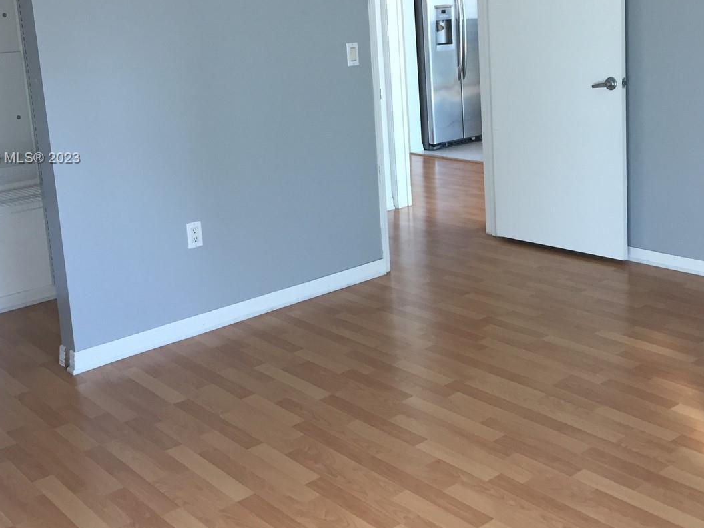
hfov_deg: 42.9
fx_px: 895
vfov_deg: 32.5
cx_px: 400
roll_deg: +4.0
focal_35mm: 44
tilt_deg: -10.1
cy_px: 159
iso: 32
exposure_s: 1/40
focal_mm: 4.15
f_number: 2.2
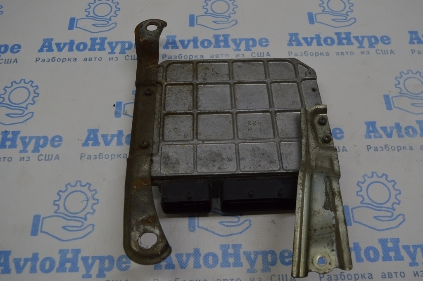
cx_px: 212
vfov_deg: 39.9
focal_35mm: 33
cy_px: 140
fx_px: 387
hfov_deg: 57.3
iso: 400
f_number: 5.6
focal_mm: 22
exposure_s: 1/125
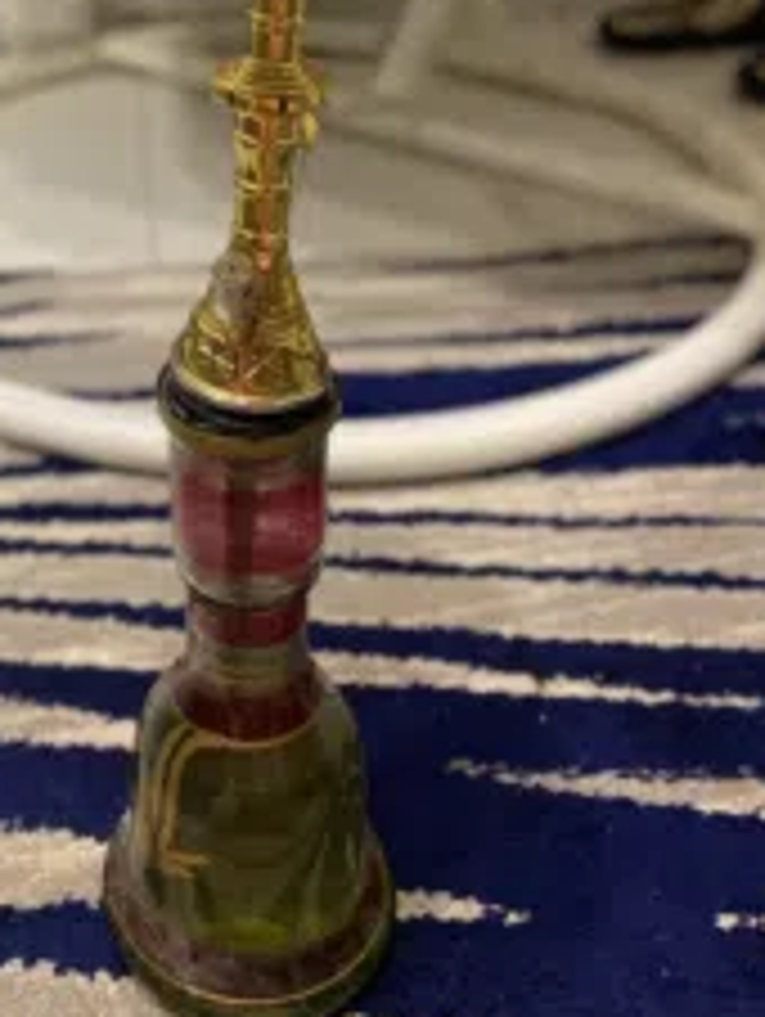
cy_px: 130
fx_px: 1353
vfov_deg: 38.7
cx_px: 135
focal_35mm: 46
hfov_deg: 30.7
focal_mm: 4.25
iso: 320
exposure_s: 1/50
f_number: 1.8
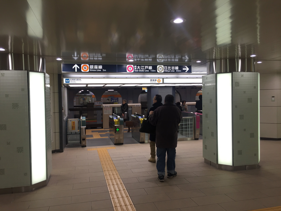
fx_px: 235
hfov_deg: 61.7
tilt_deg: -2.6
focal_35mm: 29
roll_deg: +1.6
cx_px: 140
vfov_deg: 48.2
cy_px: 106
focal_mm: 4.2
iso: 40
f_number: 2.2
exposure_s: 1/100
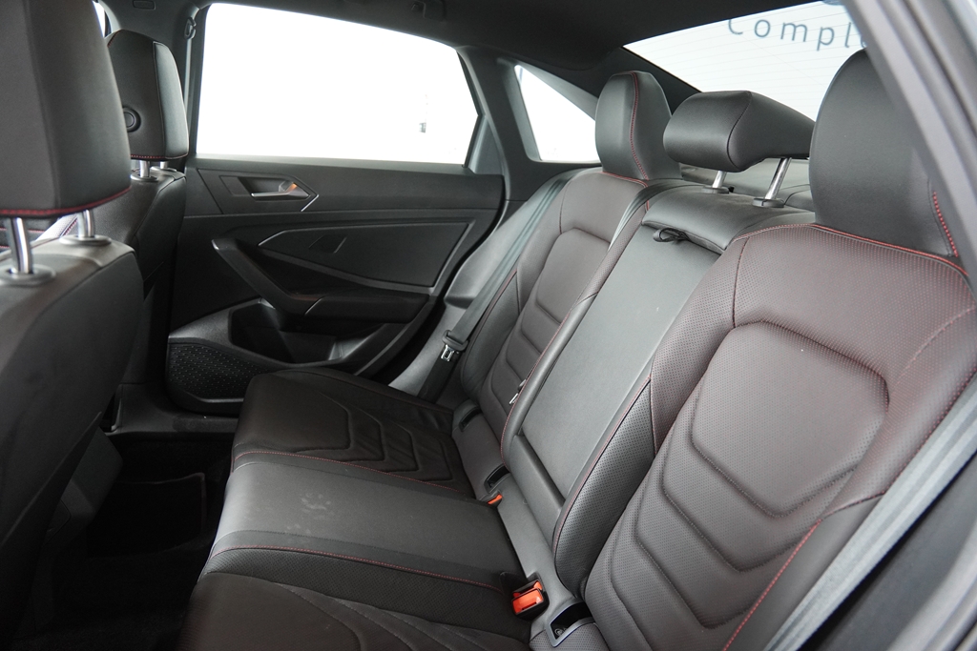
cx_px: 488
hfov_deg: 70.4
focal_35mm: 26
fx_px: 692
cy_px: 326
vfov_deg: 50.4
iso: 1600
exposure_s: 1/160
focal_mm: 17
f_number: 3.2
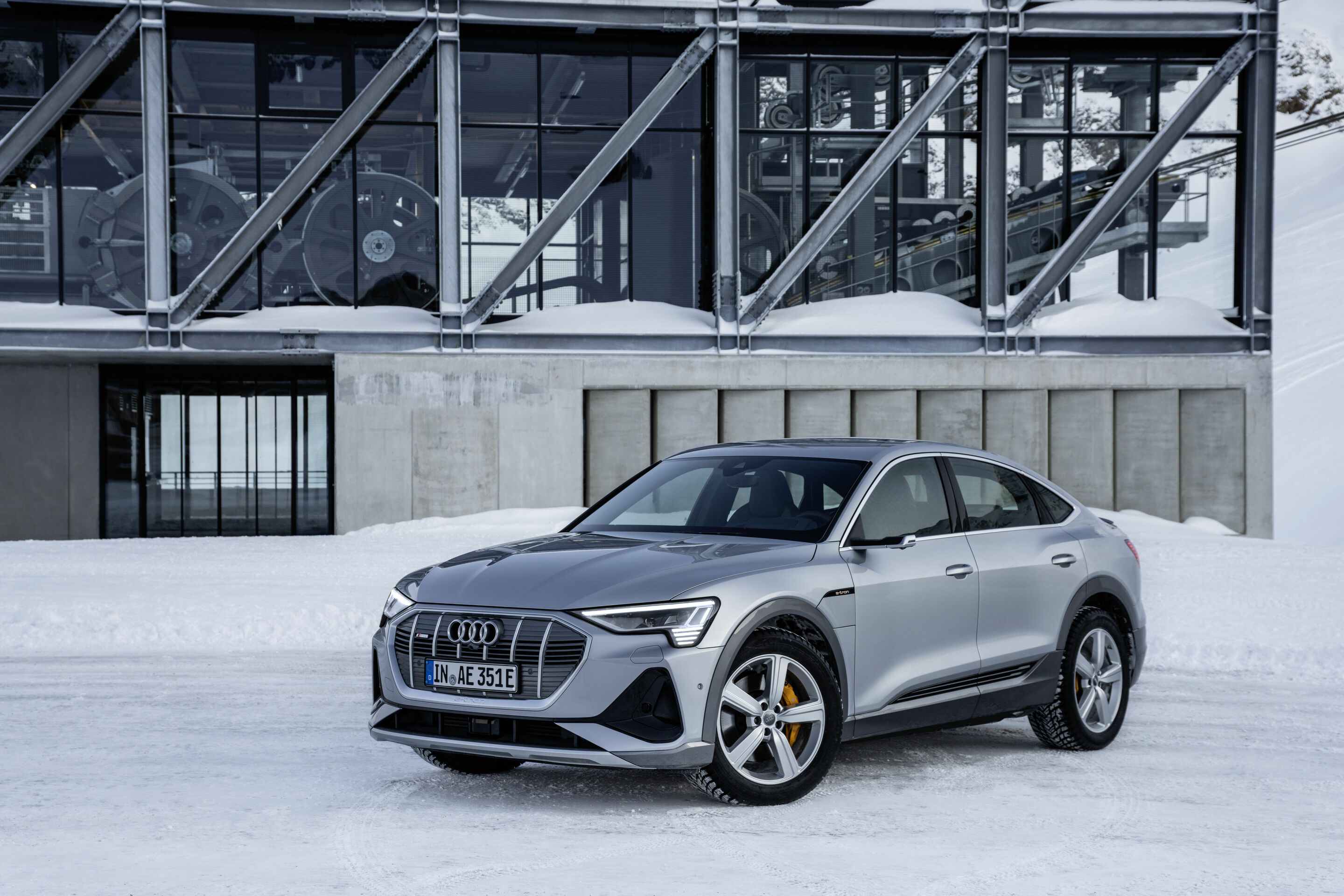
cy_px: 448
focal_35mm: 57
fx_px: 2128
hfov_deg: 35.1
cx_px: 672
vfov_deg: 23.8
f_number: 7.1
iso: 160
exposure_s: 1/5
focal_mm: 57
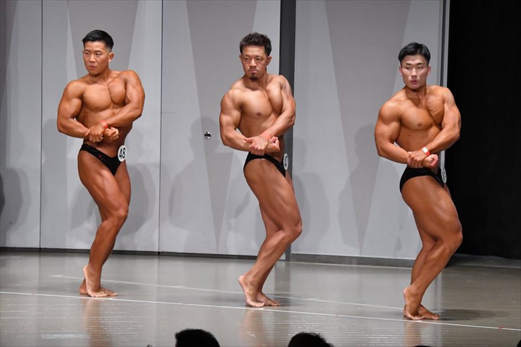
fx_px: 2922
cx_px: 260
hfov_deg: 10.2
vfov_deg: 6.8
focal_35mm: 202
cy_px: 174
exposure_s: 1/400
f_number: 5.6
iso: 6400
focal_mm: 135
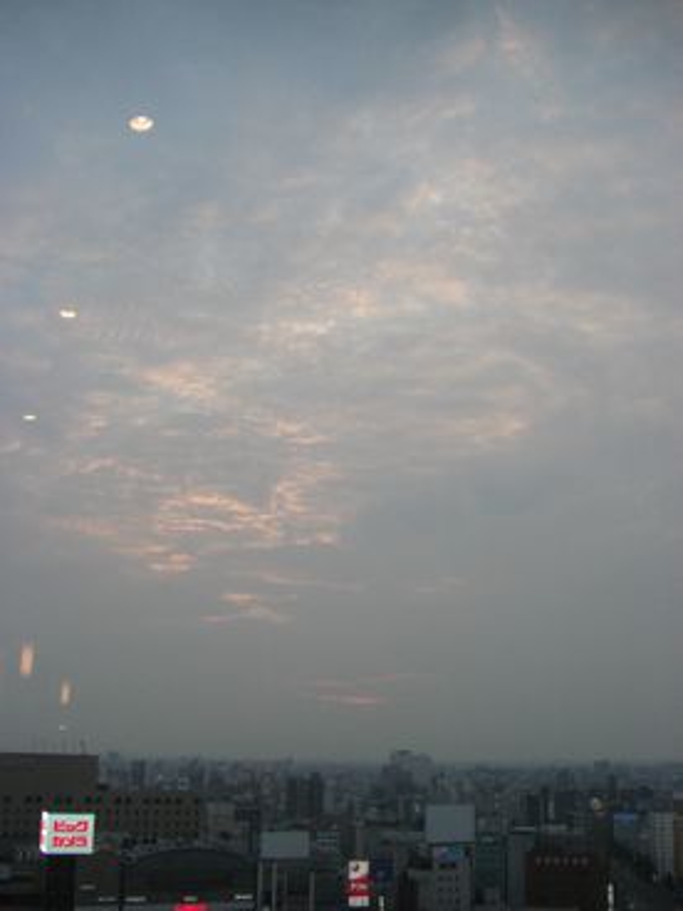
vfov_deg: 49.0
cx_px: 342
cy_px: 456
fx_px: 1000
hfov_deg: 37.7
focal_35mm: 38
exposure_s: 1/125
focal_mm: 6.3
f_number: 3.4
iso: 200
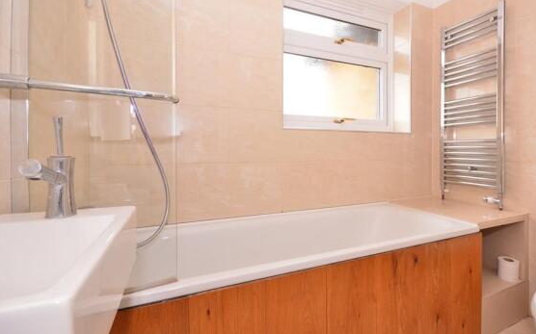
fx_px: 263
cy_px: 146
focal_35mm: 18
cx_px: 314
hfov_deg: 90.2
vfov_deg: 64.7
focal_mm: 10
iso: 640
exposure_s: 1/8
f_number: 9
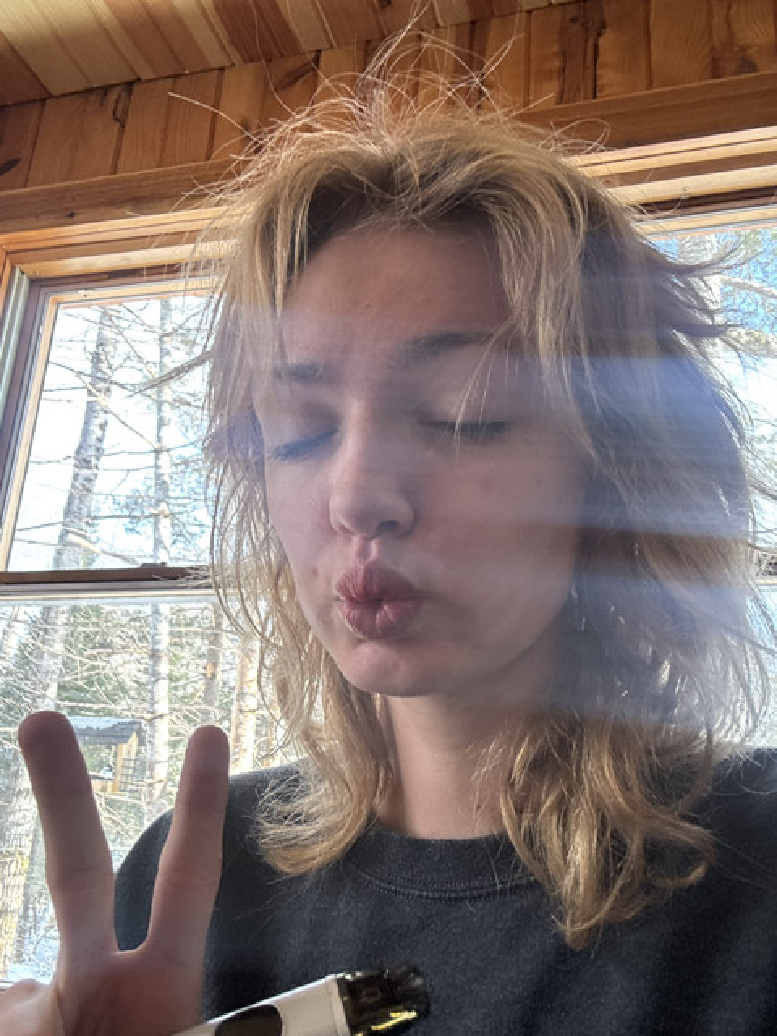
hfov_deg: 46.8
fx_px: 898
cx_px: 388
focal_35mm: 30
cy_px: 518
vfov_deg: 60.0
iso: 125
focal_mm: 2.69
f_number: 1.9
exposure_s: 1/60
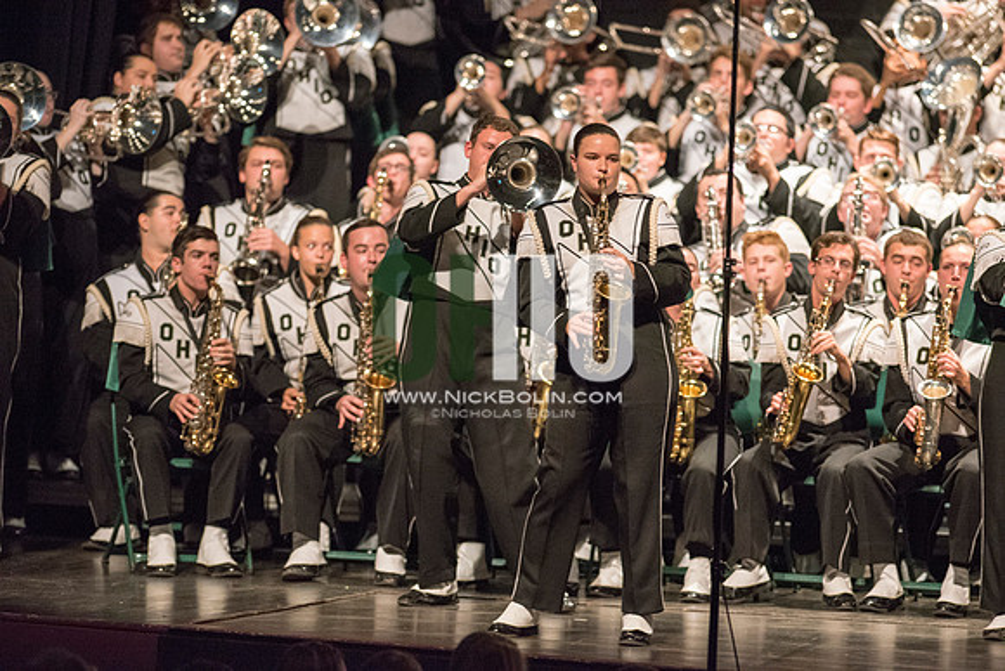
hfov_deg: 6.9
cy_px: 336
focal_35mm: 300
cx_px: 502
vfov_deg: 4.6
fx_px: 8377
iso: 4000
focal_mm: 300
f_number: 2.8
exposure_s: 1/500
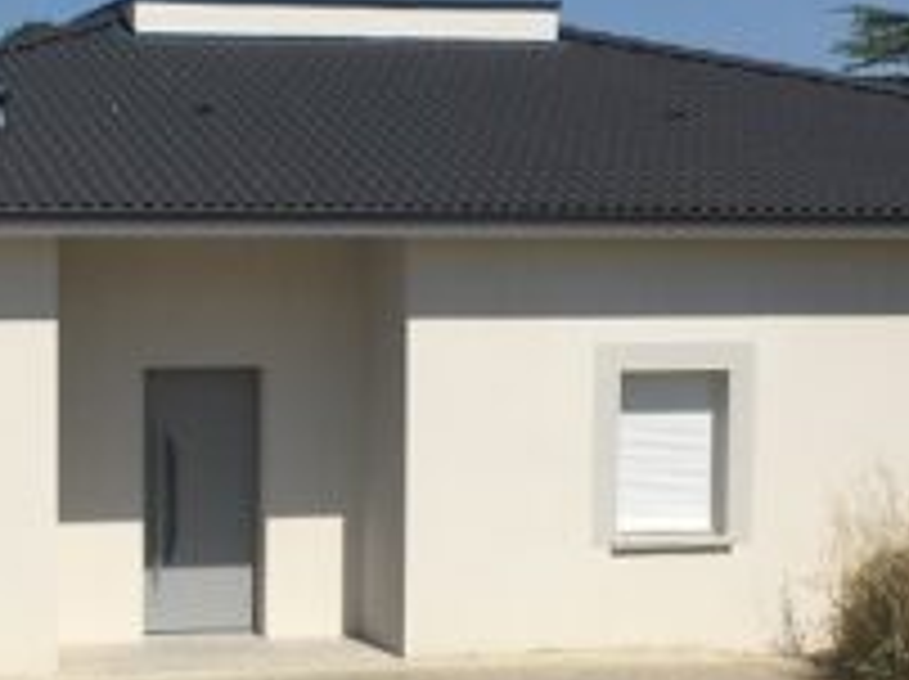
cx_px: 130
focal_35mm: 92
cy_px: 419
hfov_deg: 21.0
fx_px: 2413
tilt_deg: -4.3
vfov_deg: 16.0
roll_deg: -1.0
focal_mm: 4.15
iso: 25
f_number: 2.2
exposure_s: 1/3663
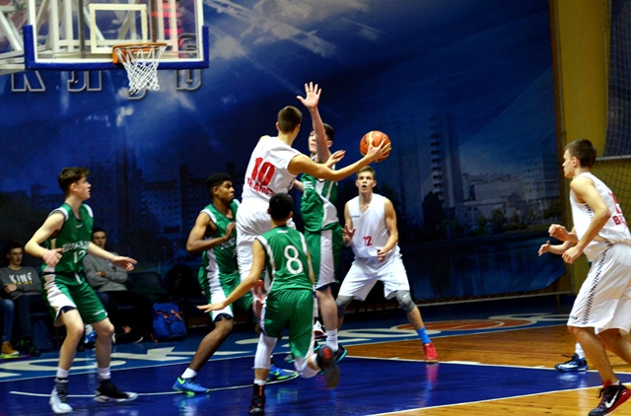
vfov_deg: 12.9
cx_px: 316
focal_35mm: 105
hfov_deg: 19.5
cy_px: 208
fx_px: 1834
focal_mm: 70
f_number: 3.5
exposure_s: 1/250
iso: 1000
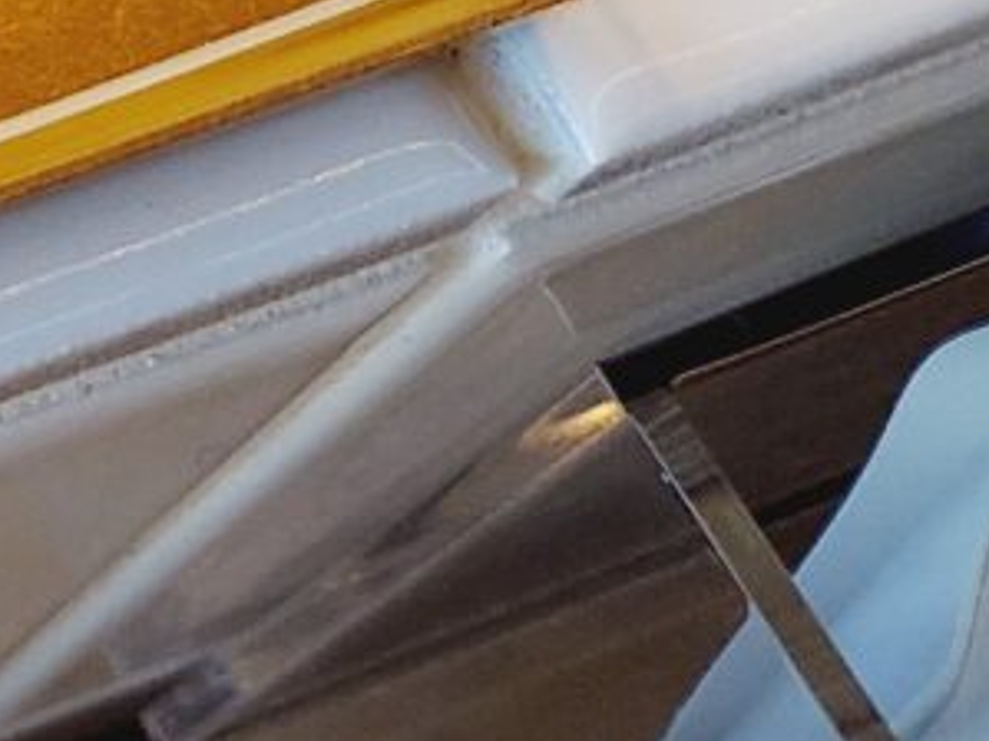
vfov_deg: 12.7
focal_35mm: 107
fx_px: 3056
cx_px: -1092
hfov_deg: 14.6
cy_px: -543
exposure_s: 1/100
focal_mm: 4.6
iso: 50
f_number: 2
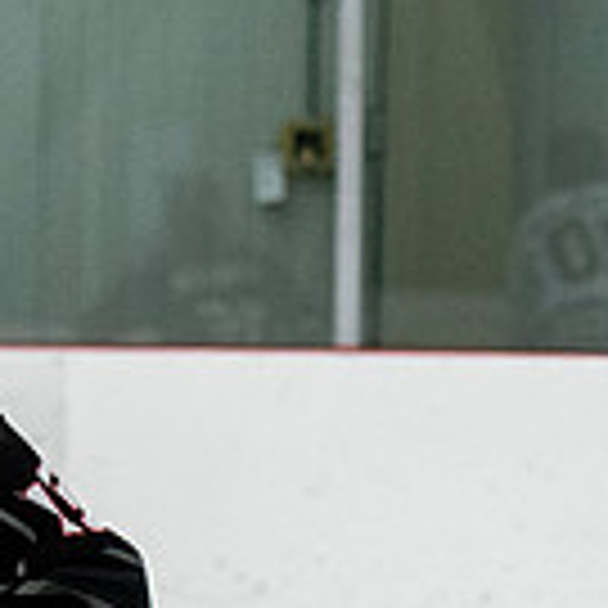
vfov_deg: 3.0
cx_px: 46
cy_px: 706
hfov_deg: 3.0
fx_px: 11684
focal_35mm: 588
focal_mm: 78
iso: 1600
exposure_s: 1/640
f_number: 2.8
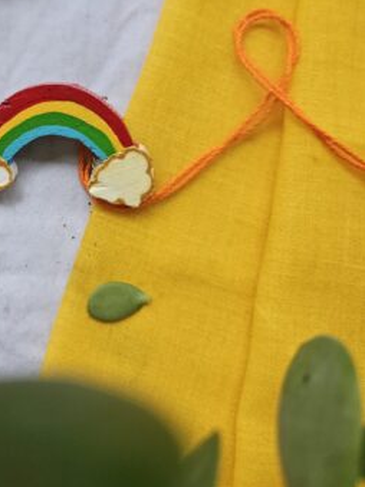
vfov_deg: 47.5
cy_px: 135
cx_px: 65
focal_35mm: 38
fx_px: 535
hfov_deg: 36.2
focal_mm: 5.4
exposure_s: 1/100
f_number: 1.8
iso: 200
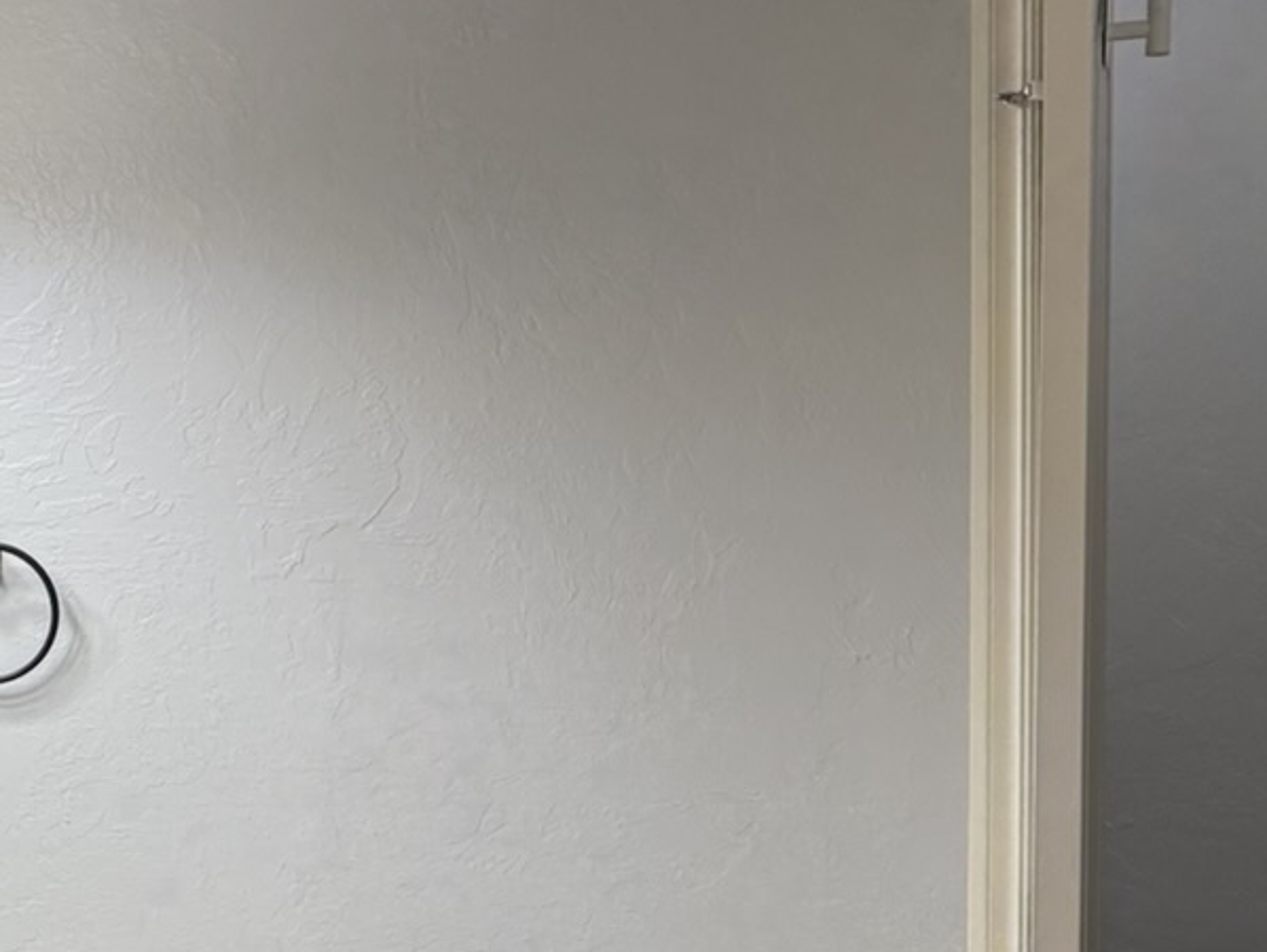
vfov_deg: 17.7
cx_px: -474
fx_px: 3003
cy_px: 855
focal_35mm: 82
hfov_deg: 21.1
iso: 125
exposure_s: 1/120
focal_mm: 6.76
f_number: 1.78
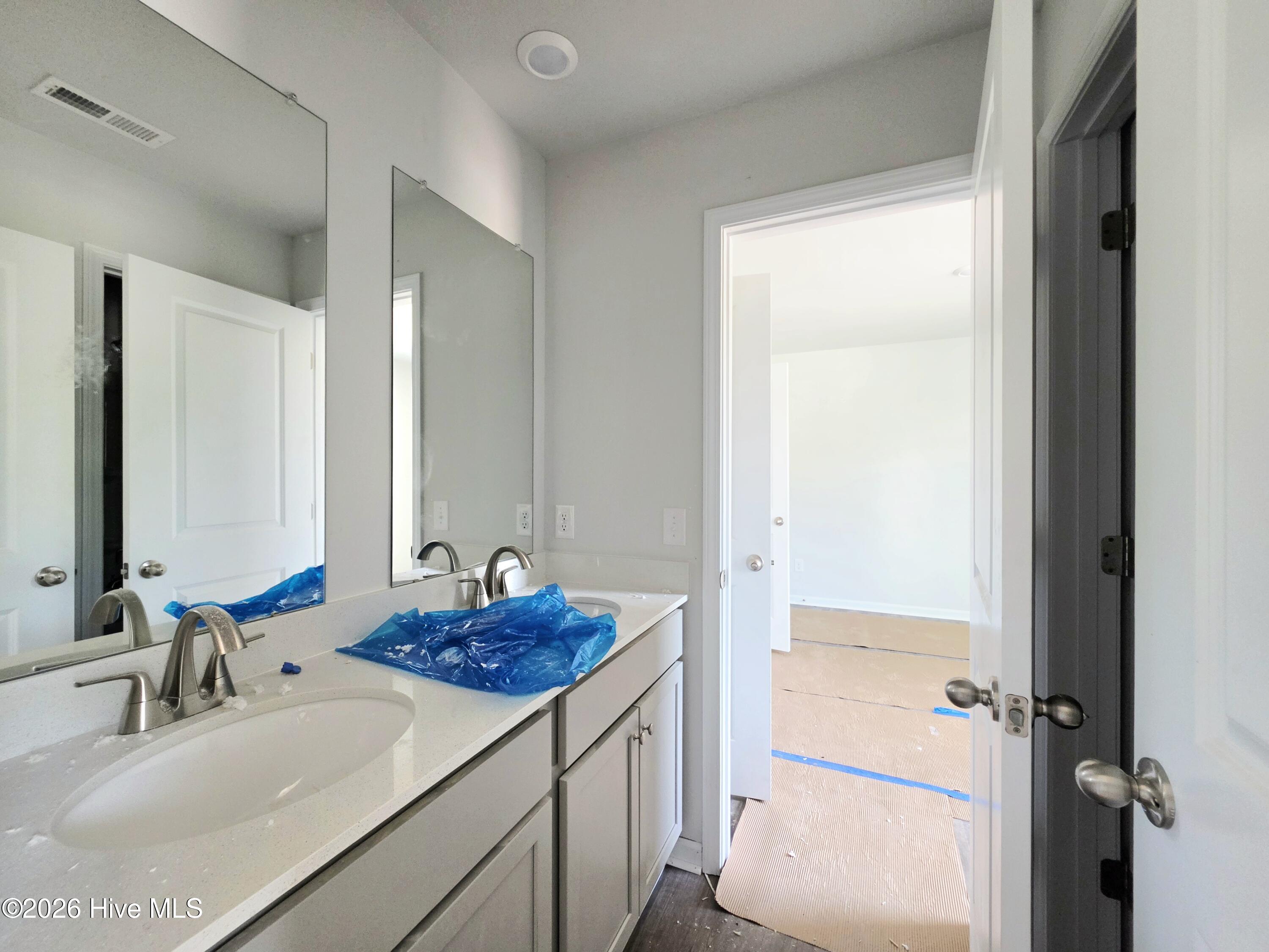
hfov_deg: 106.2
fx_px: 477
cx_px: 634
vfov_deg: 89.9
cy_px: 476
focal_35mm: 13
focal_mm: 2.2
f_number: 1.9
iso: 200
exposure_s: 1/60.2
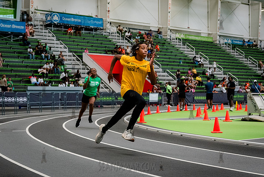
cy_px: 99
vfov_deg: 20.8
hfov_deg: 30.6
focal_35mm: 66
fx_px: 482
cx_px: 134
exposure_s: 1/1600
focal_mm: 45
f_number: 3.5
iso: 6400
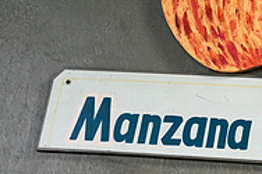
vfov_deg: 9.2
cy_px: -20
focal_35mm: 148
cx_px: 263
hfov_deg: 13.7
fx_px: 1076
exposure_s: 1/100
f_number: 4
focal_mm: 48
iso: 800
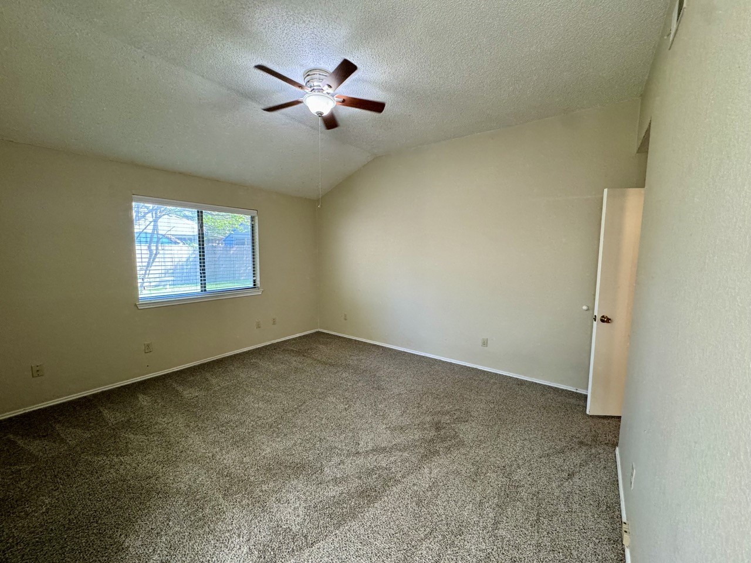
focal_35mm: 14
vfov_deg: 85.7
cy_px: 282
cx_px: 376
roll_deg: -0.8
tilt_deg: -6.1
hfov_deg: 102.1
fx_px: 304
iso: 250
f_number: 2.2
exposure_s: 1/60
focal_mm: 2.22
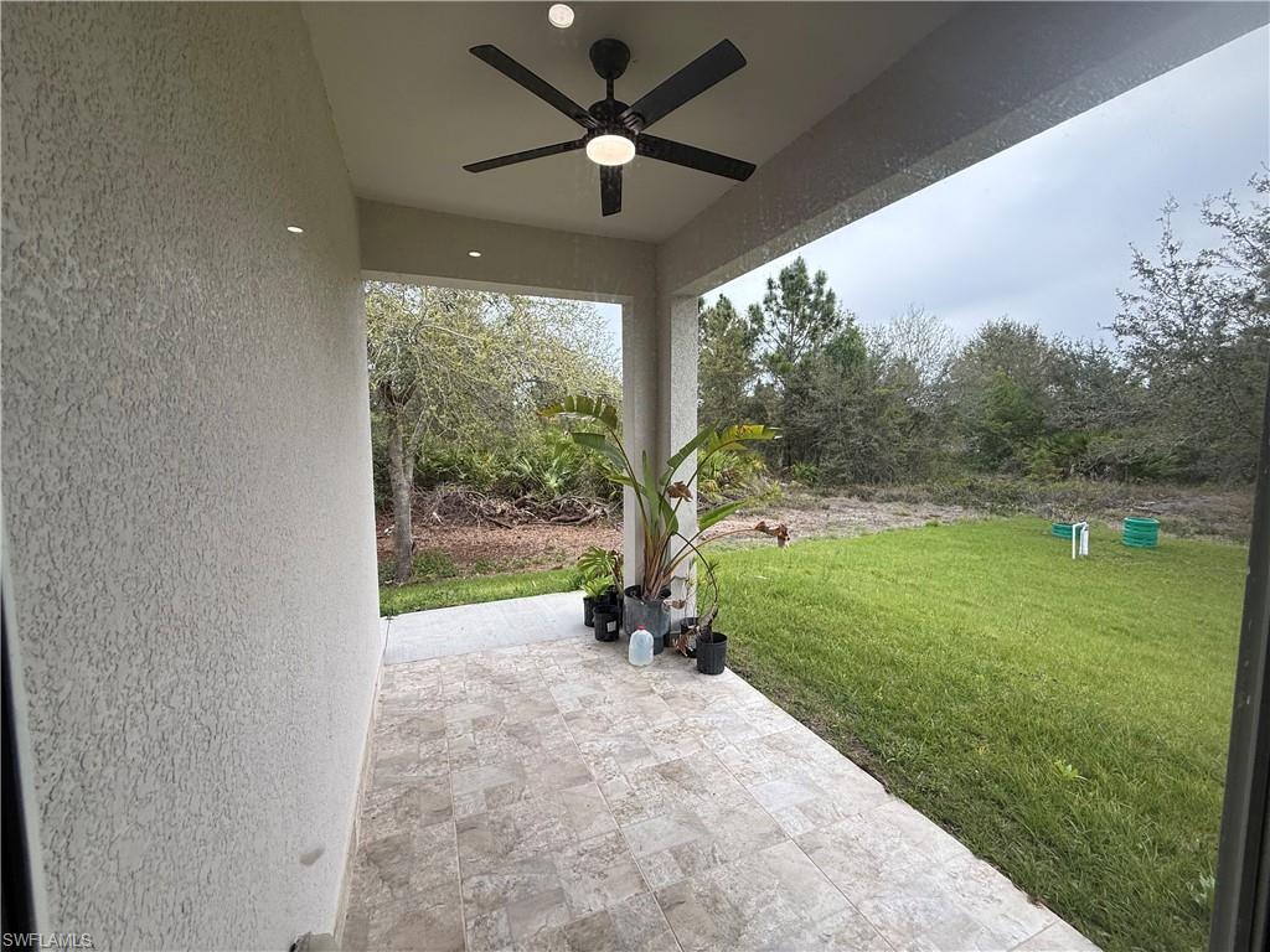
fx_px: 514
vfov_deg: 85.7
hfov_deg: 102.1
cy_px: 476
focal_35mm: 14
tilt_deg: -4.8
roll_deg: +0.2
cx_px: 635
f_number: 2.2
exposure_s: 1/288
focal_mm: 2.22
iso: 64
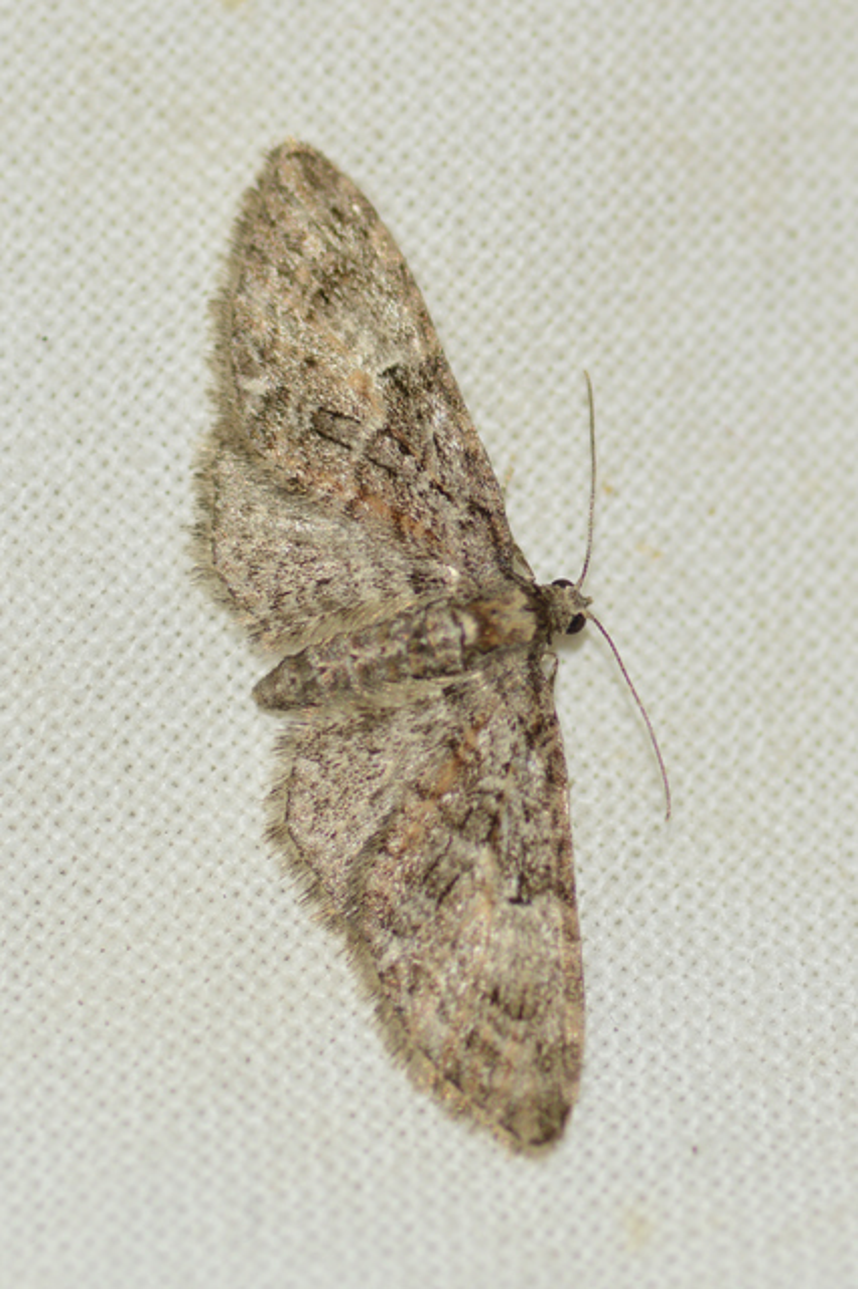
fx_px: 5368
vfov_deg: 13.7
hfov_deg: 9.1
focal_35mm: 150
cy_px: 644
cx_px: 429
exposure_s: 1/200
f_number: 7.1
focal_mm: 100
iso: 100
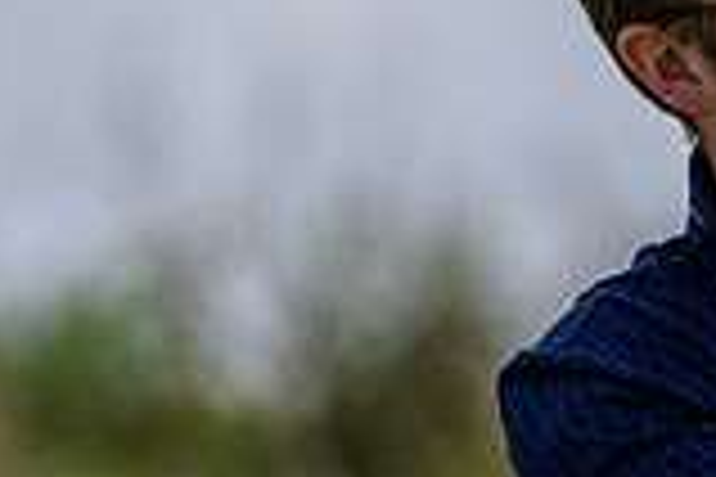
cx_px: 1288
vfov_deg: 0.9
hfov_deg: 1.4
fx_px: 28936
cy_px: -16
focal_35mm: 1455
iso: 500
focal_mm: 400
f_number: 4.5
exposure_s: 1/3200
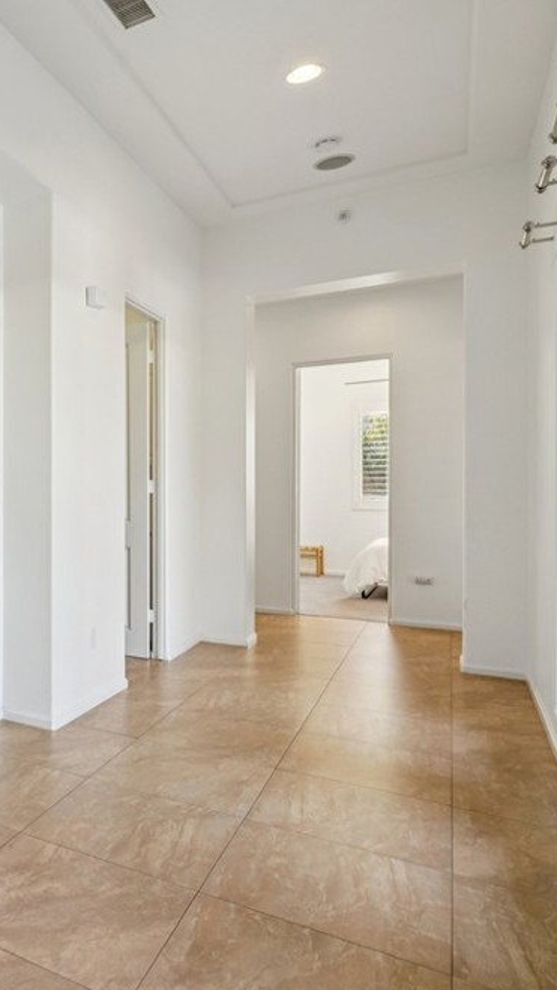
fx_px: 683
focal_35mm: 26
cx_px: -104
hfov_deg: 35.4
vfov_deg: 71.9
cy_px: 500
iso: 400
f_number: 8
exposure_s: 1/30
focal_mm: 16
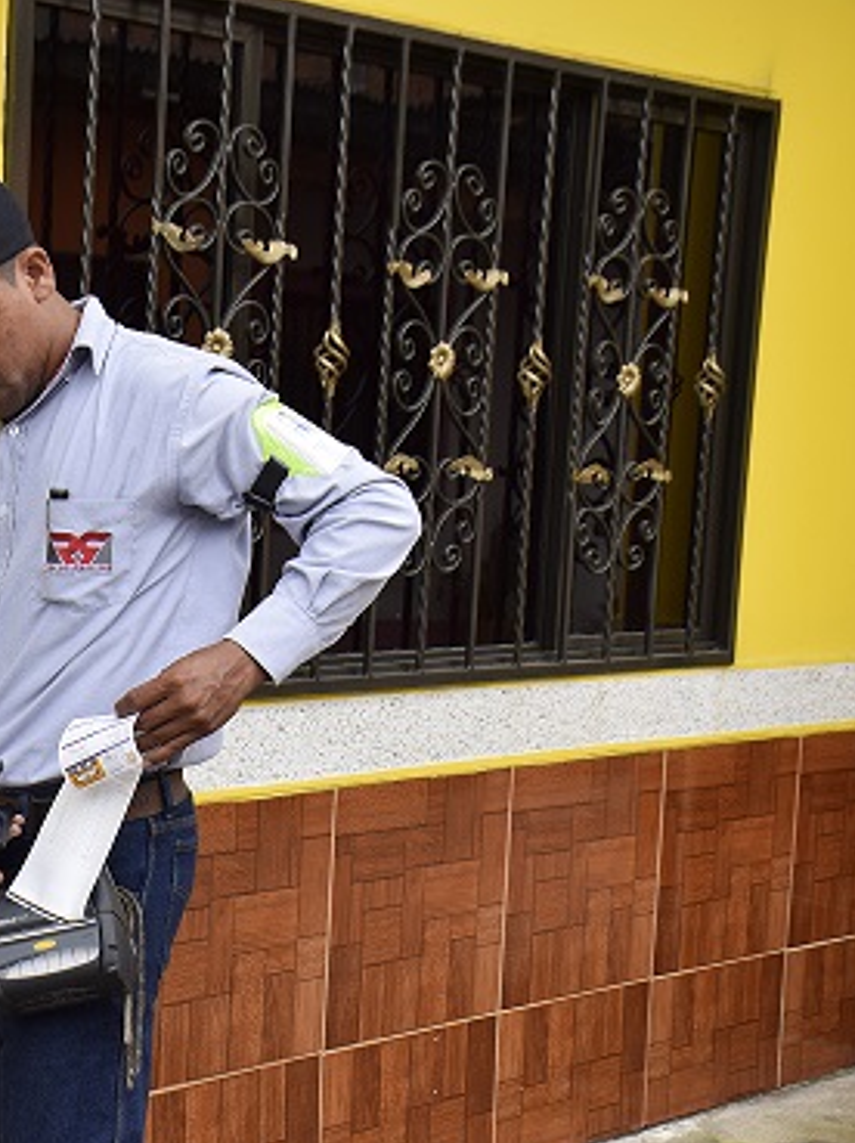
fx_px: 2177
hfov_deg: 21.6
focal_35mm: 66
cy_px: 575
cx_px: 56
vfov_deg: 29.4
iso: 250
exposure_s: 1/500
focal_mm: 30
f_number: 5.6
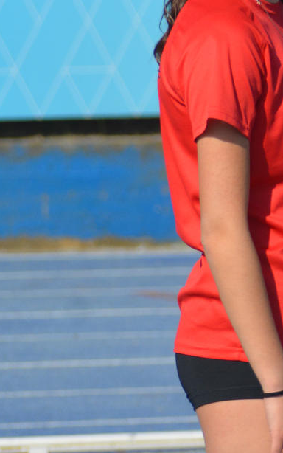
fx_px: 12581
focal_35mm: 1020
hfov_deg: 1.3
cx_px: 228
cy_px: 295
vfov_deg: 2.1
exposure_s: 1/1600
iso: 400
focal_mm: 200
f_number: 7.1
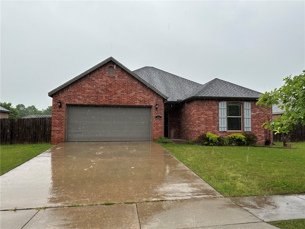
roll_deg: -0.2
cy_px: 114
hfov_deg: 71.6
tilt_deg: +3.6
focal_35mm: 24
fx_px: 211
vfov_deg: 56.8
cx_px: 152
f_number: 1.78
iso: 80
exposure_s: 1/650
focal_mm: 6.86
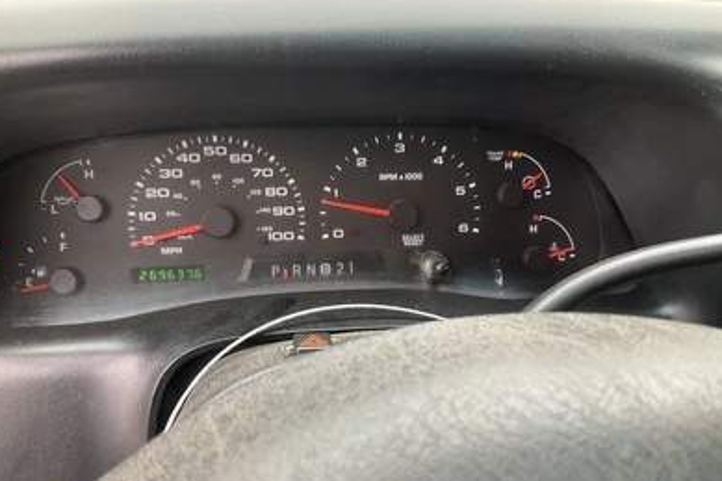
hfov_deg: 60.3
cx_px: 360
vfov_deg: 42.3
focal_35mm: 31
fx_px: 621
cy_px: 251
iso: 64
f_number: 1.8
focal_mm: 3
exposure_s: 1/88
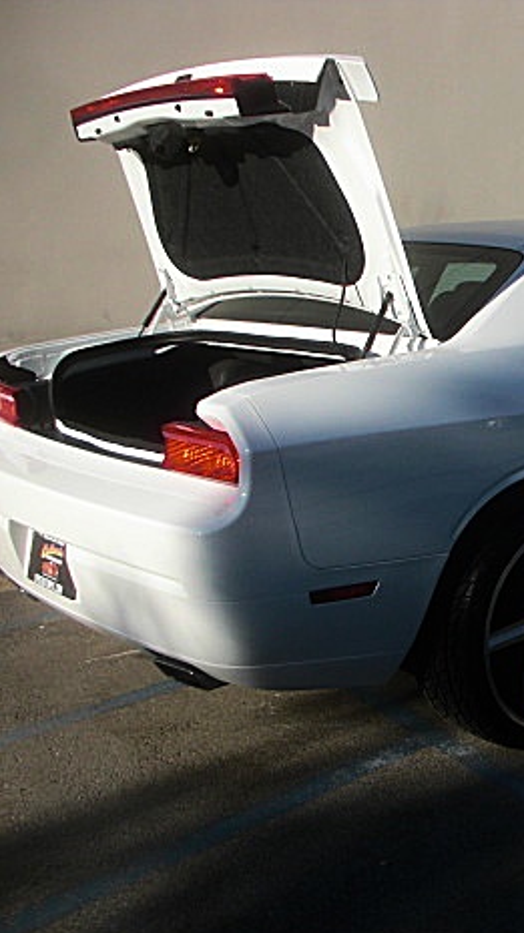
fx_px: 1336
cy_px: 480
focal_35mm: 54
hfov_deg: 21.1
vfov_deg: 38.5
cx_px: 576
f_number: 7.9
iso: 50
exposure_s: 1/200
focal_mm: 6.3
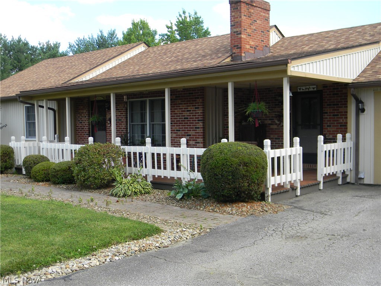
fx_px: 451
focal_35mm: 41
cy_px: 143
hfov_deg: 45.8
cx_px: 190
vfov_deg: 35.1
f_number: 3.8
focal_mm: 7.3
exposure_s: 1/200
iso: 80
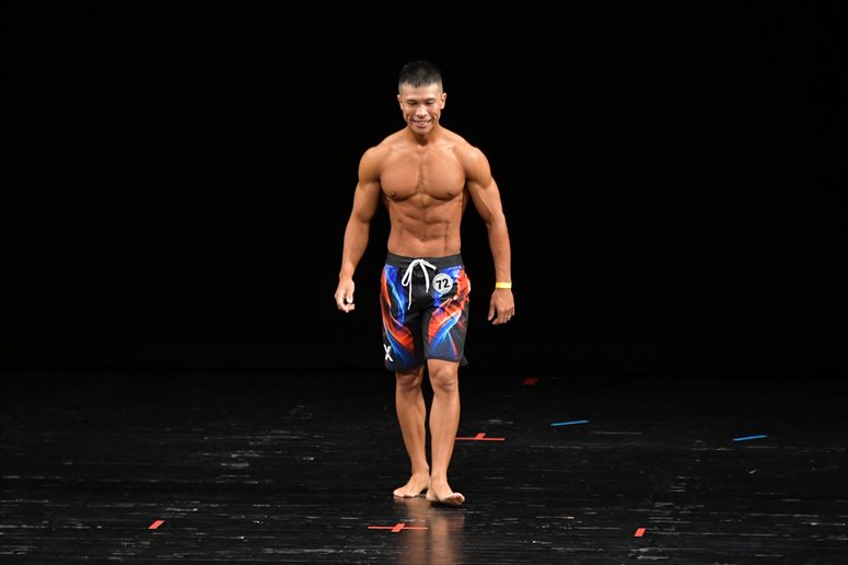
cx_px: 424
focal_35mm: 270
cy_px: 282
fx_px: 6357
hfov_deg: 7.6
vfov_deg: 5.1
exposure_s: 1/400
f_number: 5.6
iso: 3200
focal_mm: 180
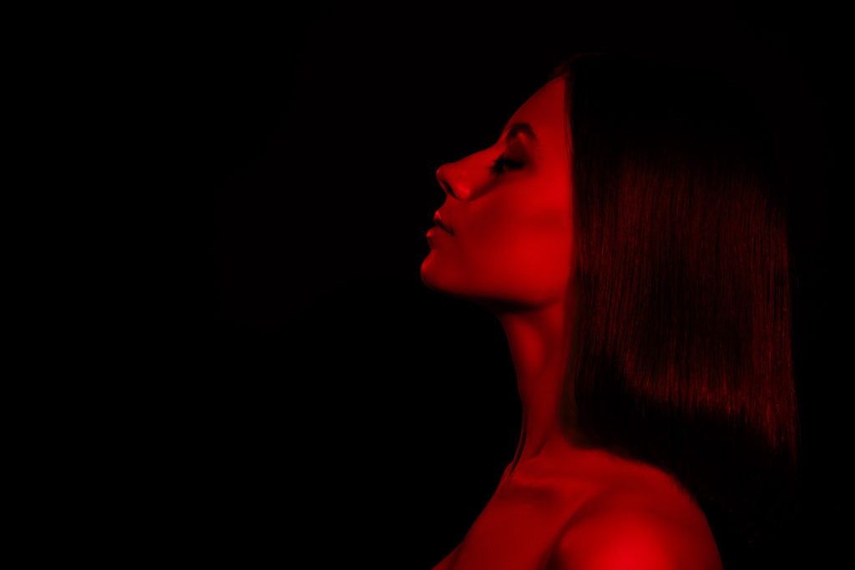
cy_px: 285
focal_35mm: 70
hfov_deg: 28.8
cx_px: 428
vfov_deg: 19.5
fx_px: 1663
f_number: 7.1
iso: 100
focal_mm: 70
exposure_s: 1/160
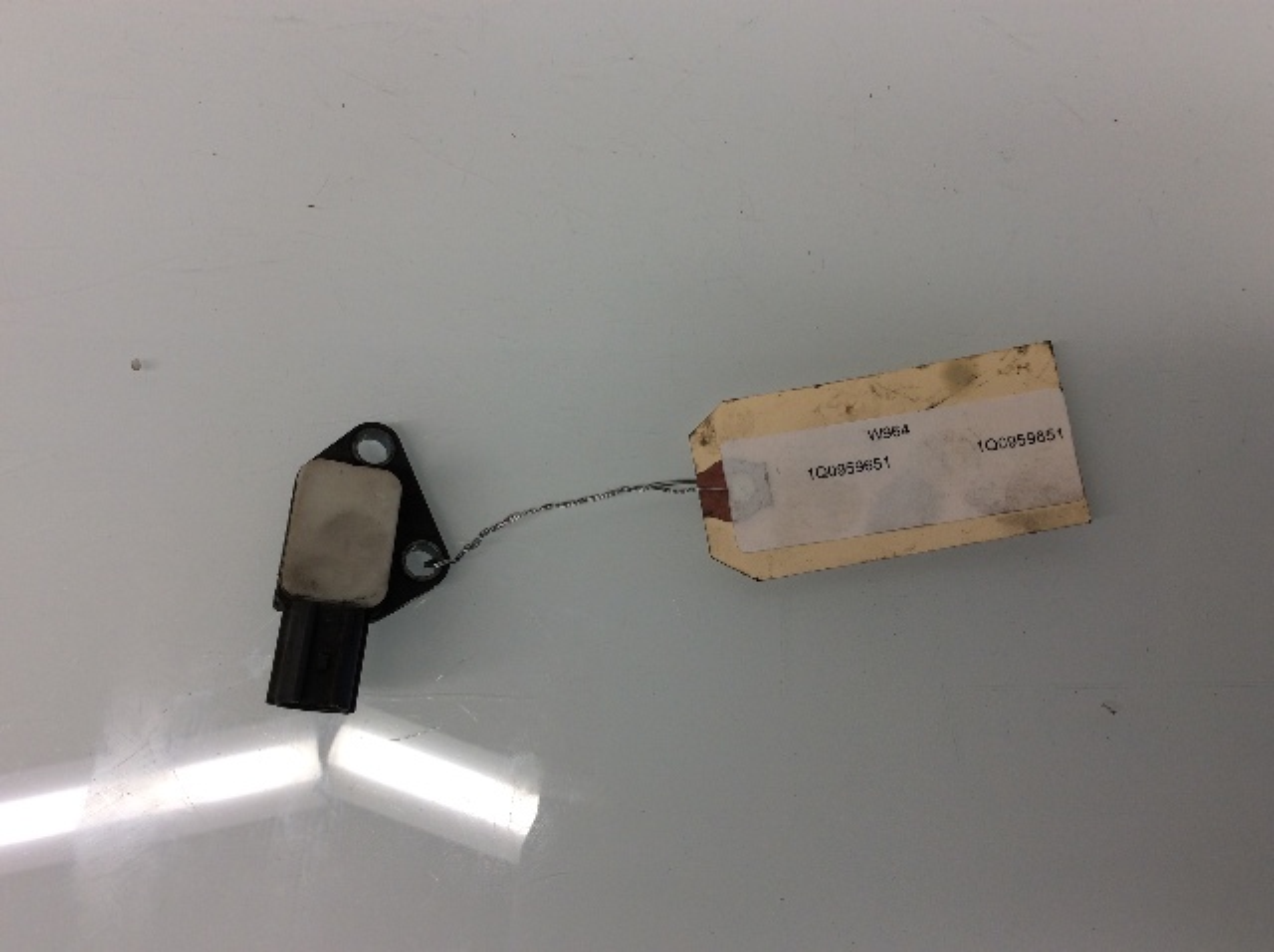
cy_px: 476
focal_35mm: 32
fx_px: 1176
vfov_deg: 44.1
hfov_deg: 56.9
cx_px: 637
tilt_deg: -83.3
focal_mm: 3.3
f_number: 2.4
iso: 40
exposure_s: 1/60
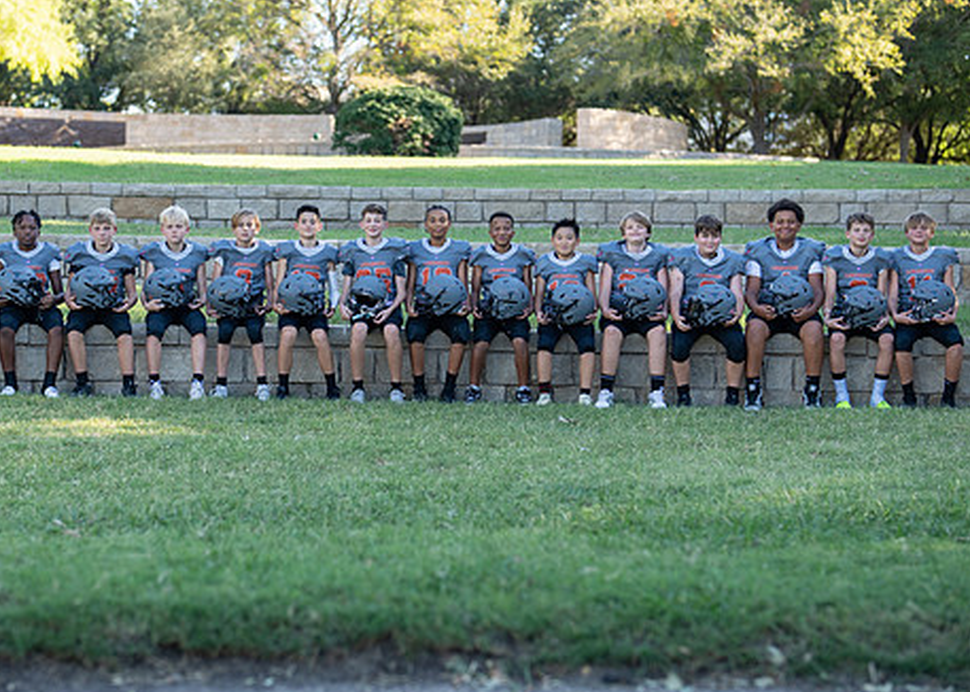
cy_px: 357
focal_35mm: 76
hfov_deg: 26.0
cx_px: 392
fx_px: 2093
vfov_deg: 18.8
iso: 100
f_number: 1.6
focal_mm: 50
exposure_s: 1/640
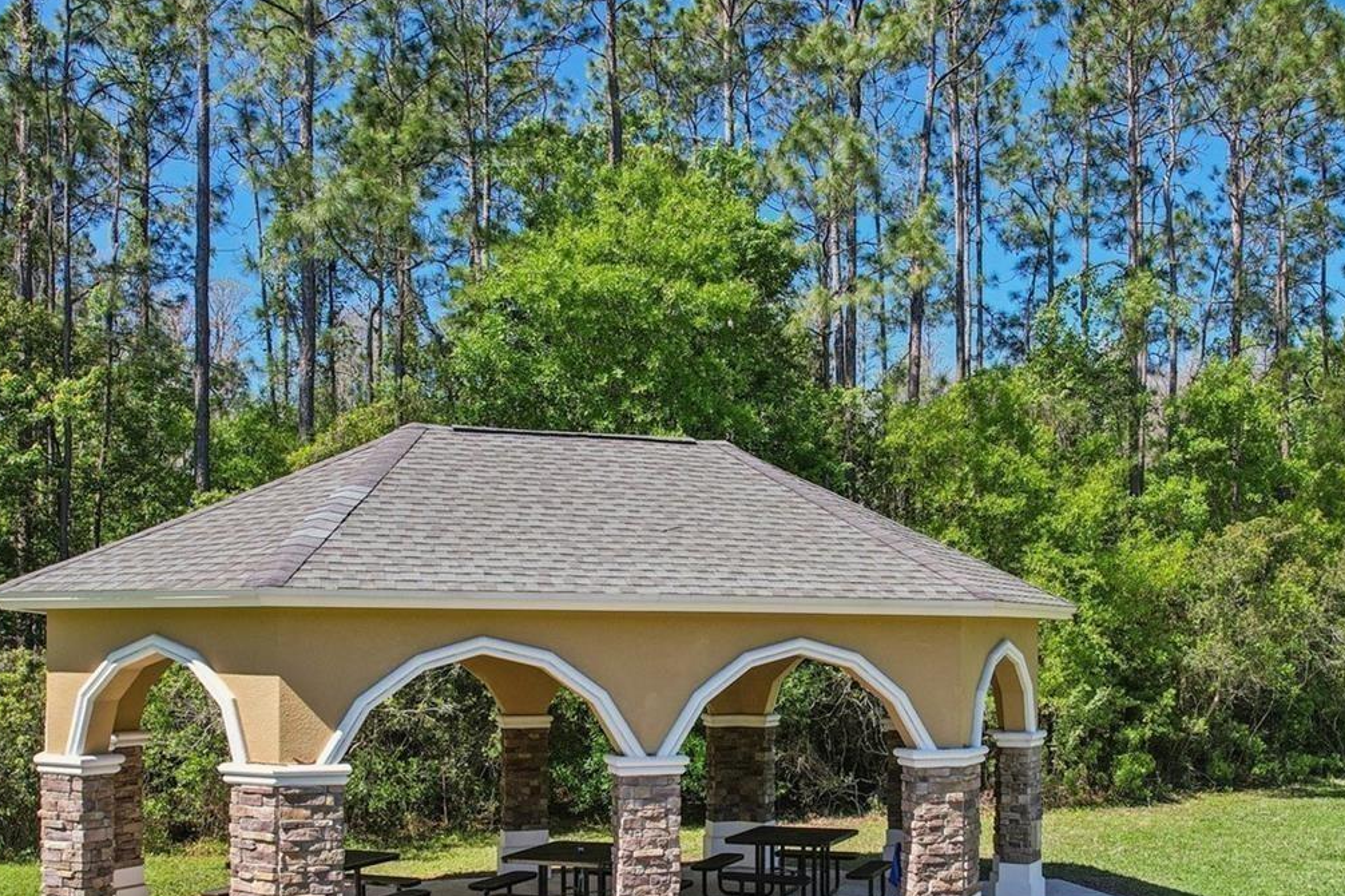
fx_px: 1307
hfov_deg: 54.0
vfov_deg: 37.3
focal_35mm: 35
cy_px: 619
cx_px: 817
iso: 110
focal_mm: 8.4
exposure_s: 1/1250
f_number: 2.8
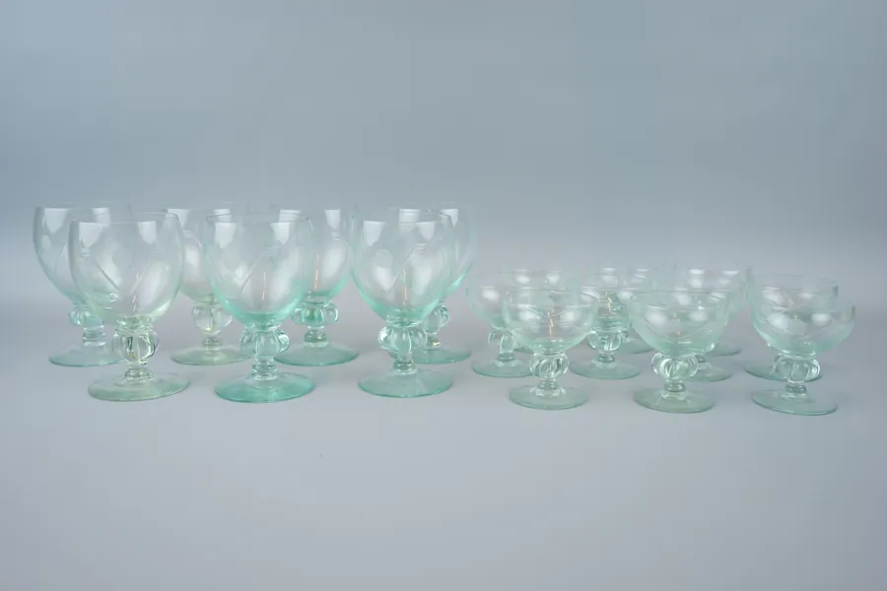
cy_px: 296
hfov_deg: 58.7
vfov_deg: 41.1
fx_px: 788
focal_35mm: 32
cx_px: 444
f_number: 4
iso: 100
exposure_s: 1/60
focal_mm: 32
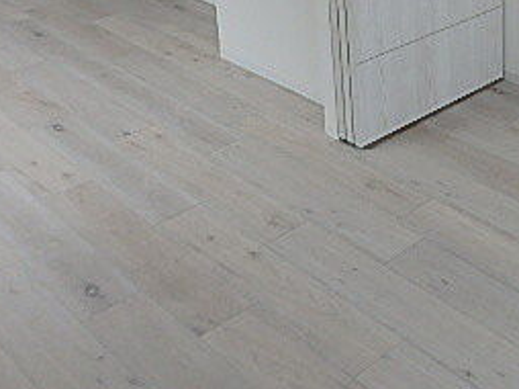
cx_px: 570
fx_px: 794
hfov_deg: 32.0
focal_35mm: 53
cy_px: -51
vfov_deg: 25.3
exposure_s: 1/125
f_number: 3.5
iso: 125
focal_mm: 3.7
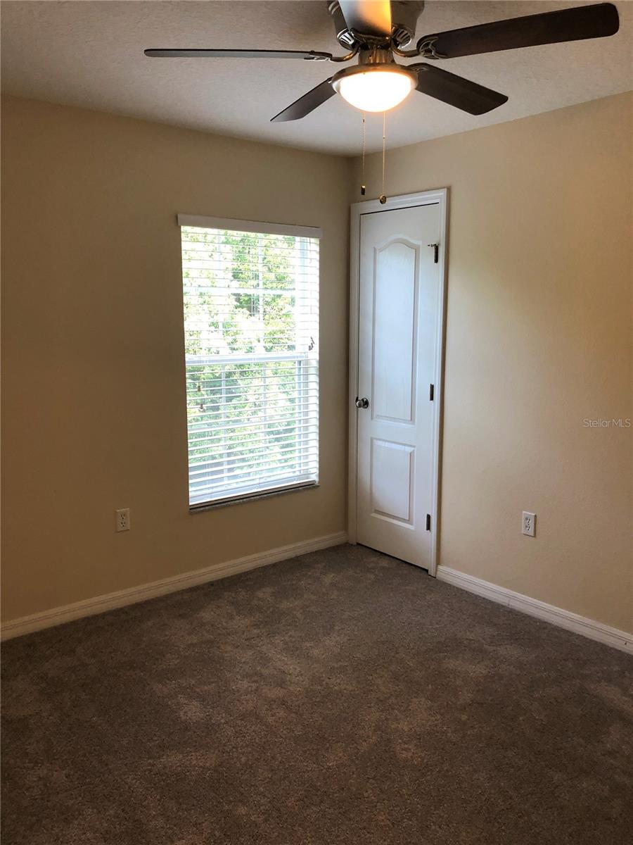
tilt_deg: -7.5
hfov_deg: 49.7
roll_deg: +0.7
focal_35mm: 28
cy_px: 422
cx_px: 316
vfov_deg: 63.4
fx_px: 683
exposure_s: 1/30
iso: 20
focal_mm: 4
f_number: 1.8
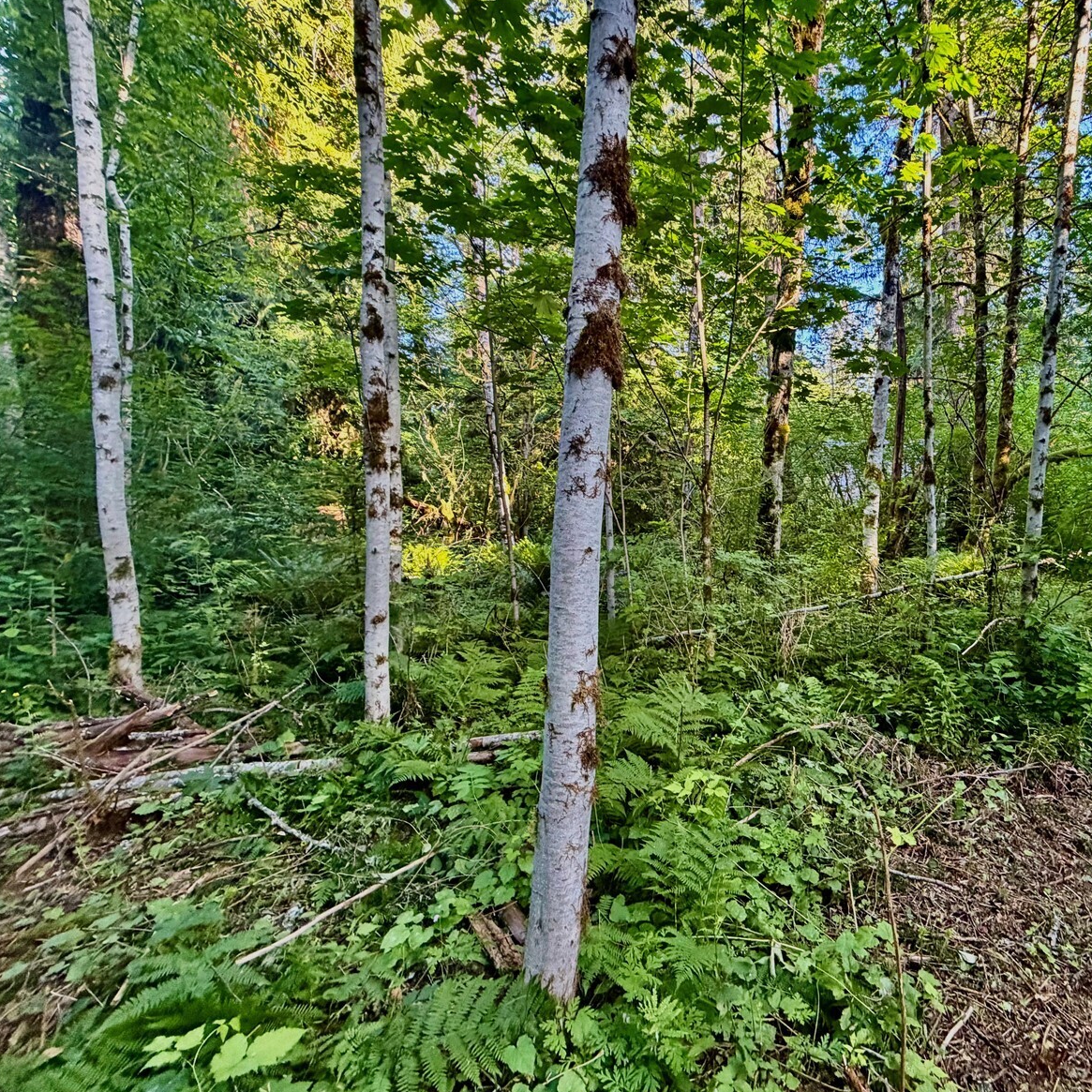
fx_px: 607
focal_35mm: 17
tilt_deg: -0.9
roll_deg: +3.3
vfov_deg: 84.0
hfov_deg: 80.6
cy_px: 536
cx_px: 746
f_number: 2.2
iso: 320
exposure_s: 1/96
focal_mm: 2.22
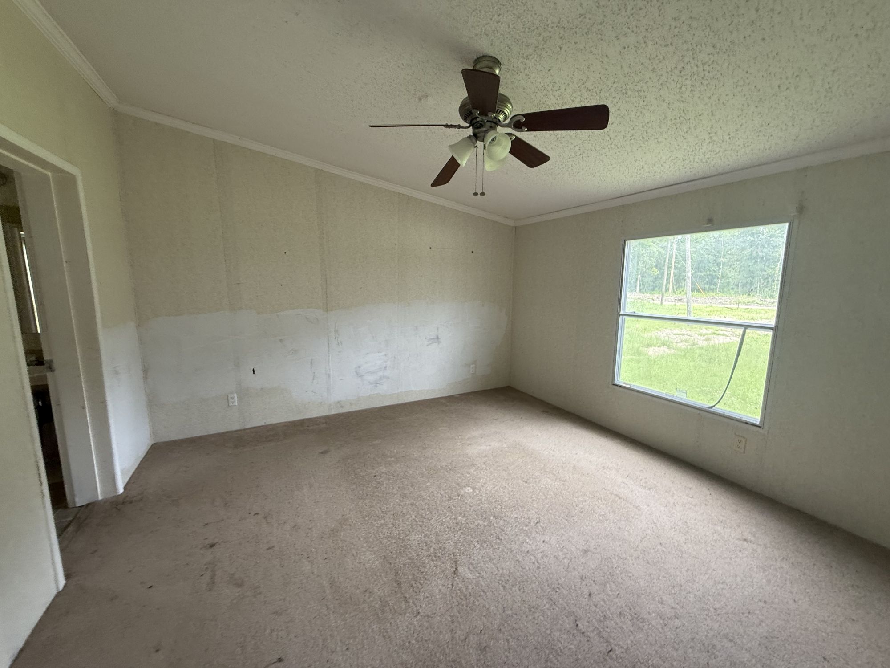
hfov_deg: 102.1
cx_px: 445
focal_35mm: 14
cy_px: 334
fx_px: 360
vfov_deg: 85.7
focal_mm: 2.22
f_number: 2.2
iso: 160
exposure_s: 1/99
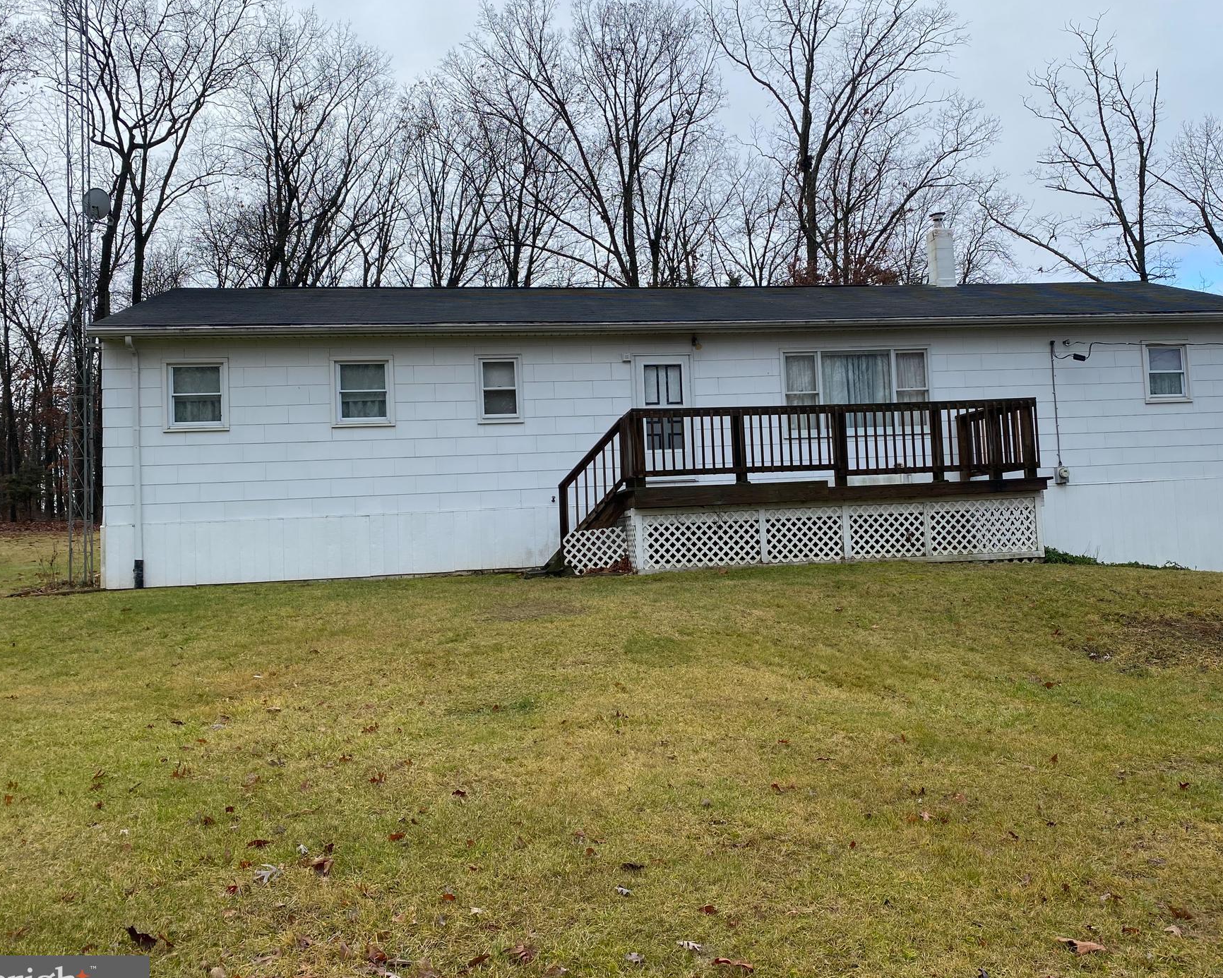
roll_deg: +3.0
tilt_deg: +4.1
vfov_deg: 48.5
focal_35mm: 30
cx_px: 696
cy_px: 471
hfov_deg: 58.5
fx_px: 1086
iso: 32
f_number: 1.8
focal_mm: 4.25
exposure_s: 1/1300
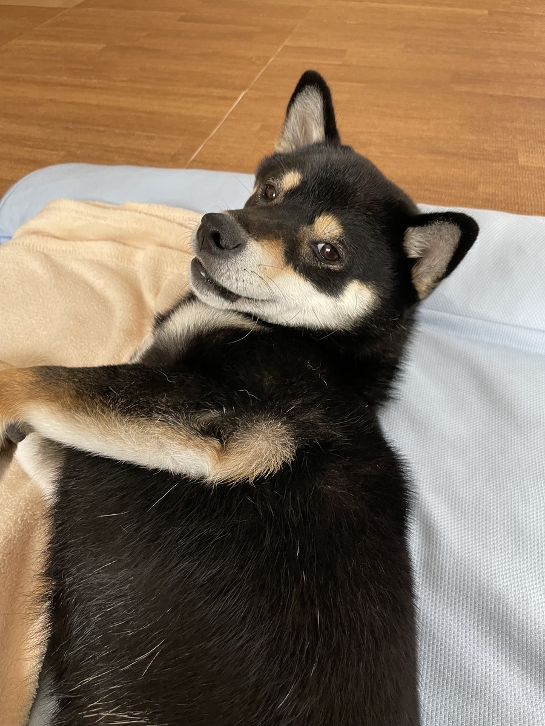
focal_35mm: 26
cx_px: 272
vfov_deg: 67.3
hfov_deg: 53.1
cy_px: 363
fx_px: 546
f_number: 1.6
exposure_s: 1/97
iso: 125
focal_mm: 4.2
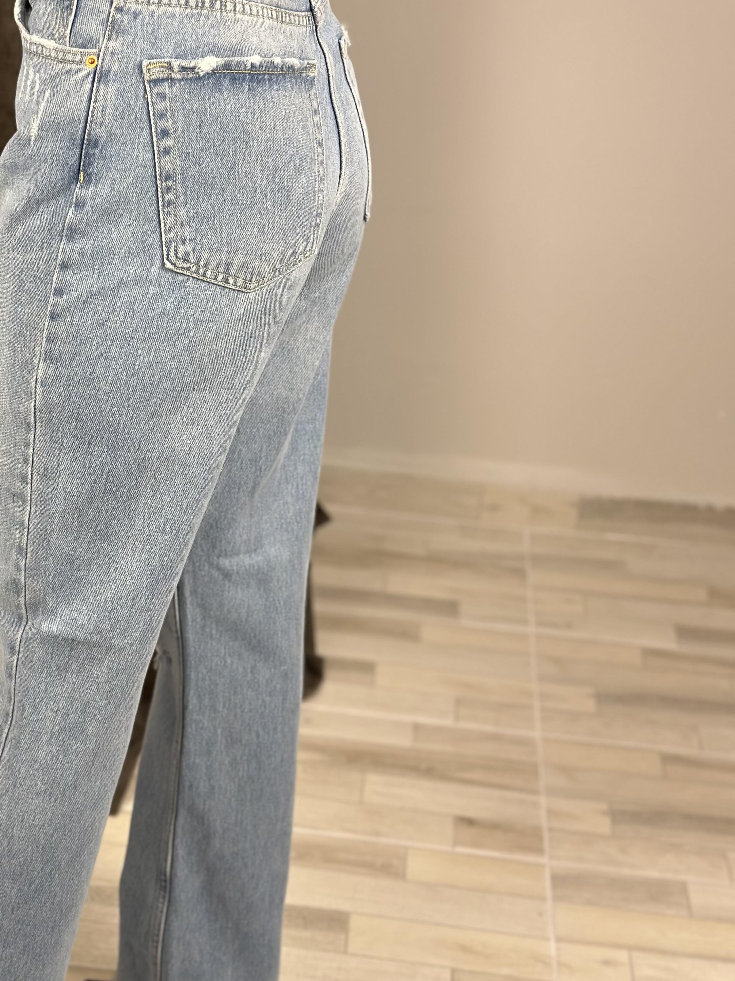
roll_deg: -5.7
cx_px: 224
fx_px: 1897
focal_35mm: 67
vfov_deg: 29.0
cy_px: 510
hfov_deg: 21.8
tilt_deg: -43.8
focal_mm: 6.86
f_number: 1.78
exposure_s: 1/100
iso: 160
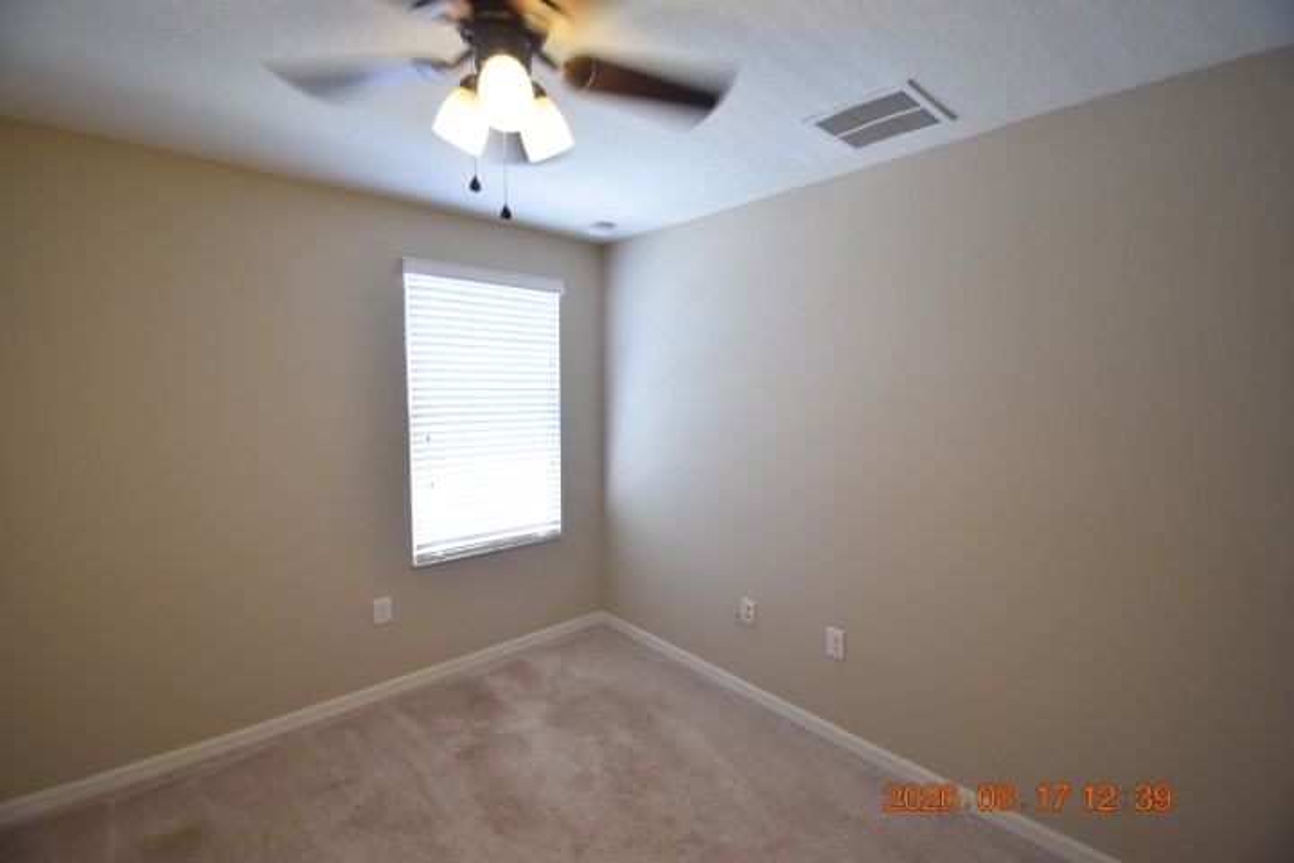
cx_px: 647
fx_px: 539
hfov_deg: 100.4
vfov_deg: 77.3
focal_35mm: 15
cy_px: 432
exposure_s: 1/60
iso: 450
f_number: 4
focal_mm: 10
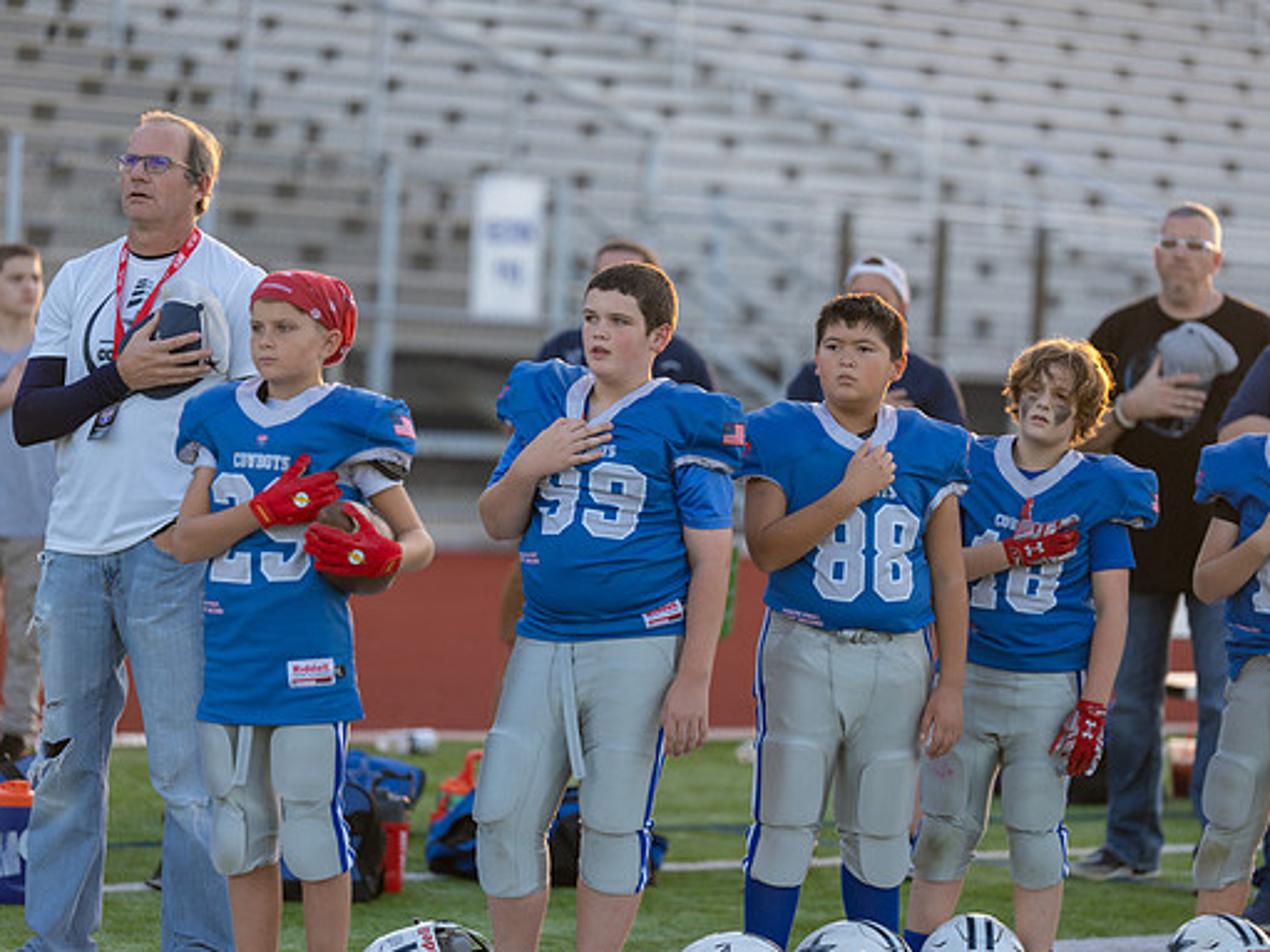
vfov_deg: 8.3
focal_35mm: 178
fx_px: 6529
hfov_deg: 11.1
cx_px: 646
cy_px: 476
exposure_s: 1/640
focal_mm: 163
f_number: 2.8
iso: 320
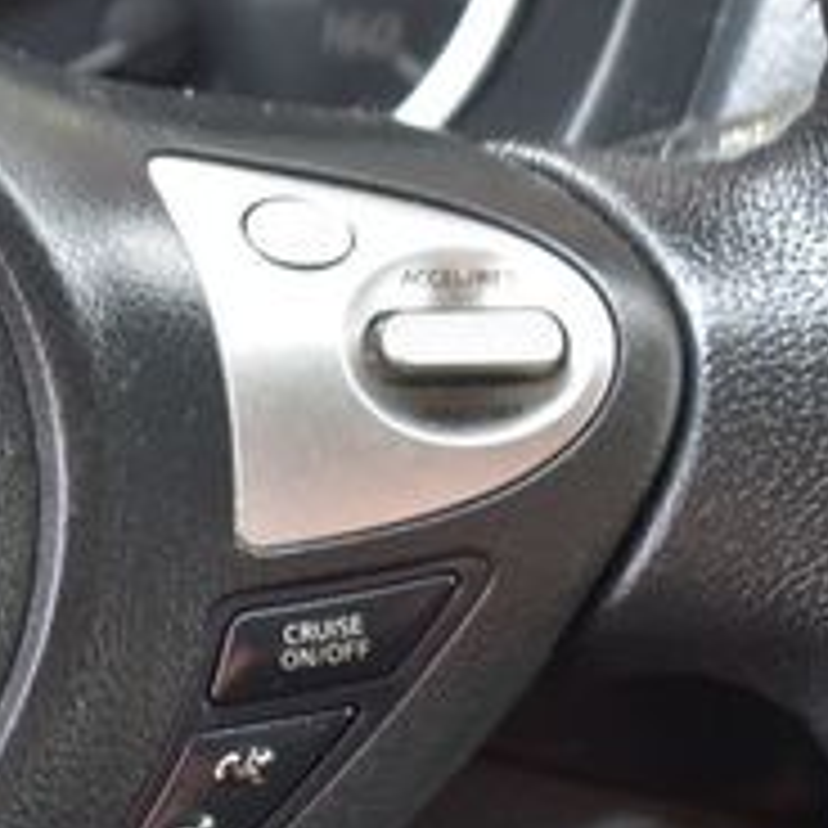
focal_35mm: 230
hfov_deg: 7.5
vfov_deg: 7.6
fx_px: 6224
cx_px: -378
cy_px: 760
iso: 400
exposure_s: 1/15
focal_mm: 52
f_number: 6.3
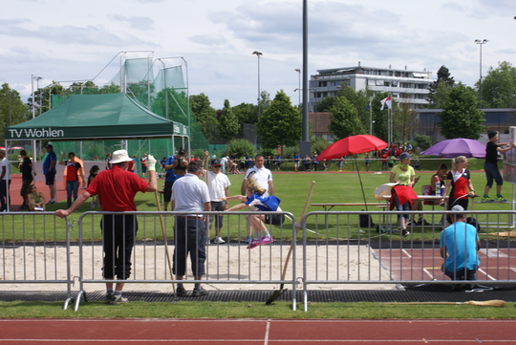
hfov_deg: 29.8
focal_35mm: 68
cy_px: 172
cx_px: 258
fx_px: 968
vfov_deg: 20.2
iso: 100
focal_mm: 45
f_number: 8
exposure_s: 1/250
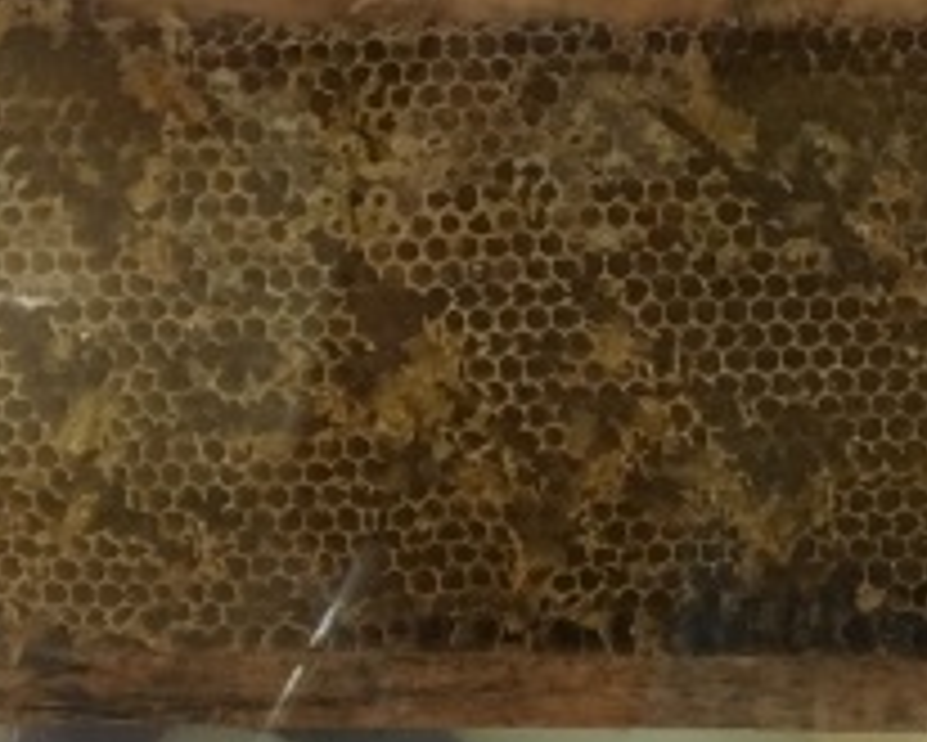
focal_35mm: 88
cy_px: -162
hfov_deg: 21.6
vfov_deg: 16.7
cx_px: 657
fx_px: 2415
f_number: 2.2
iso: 250
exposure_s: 1/15
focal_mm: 4.15
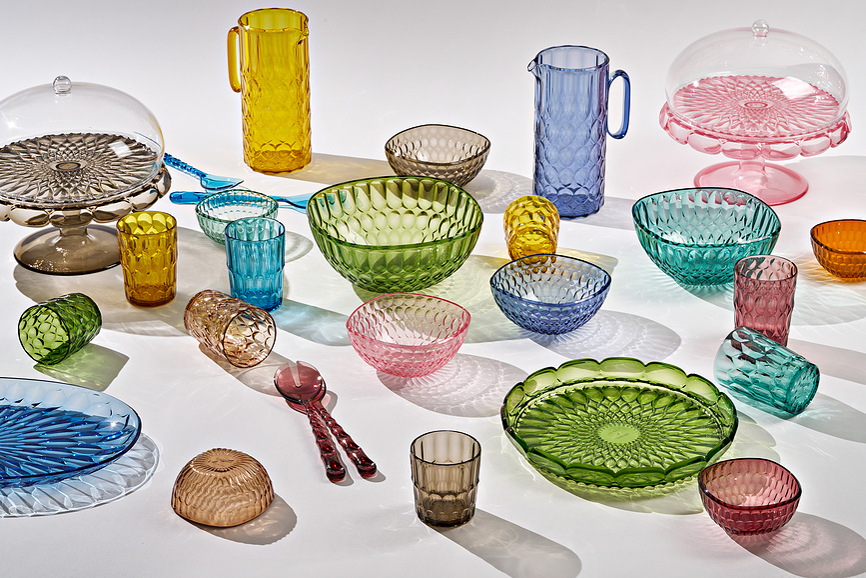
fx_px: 2165
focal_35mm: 90
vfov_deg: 15.2
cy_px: 289
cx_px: 433
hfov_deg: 22.6
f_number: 18
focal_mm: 90
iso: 100
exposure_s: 1/2.5
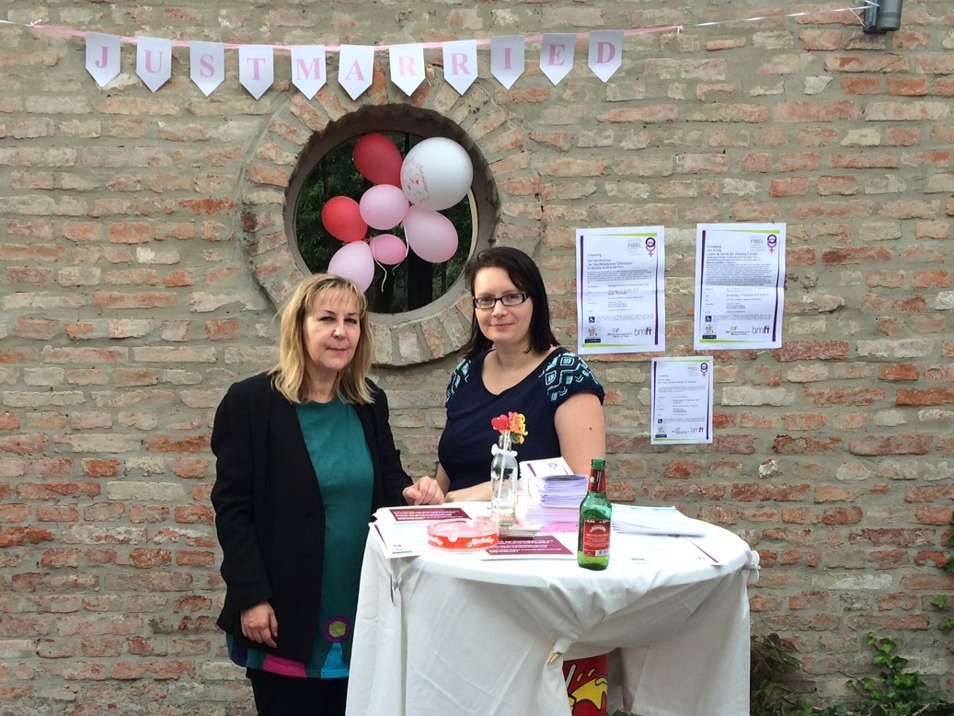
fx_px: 827
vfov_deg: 46.8
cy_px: 358
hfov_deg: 60.0
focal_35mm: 30
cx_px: 477
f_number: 2.2
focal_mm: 4.12
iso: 32
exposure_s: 1/342
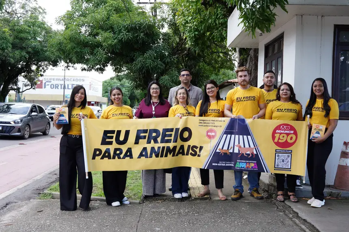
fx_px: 378
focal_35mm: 39
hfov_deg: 49.6
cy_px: 116
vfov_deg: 34.2
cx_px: 174
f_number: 3.5
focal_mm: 26
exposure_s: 1/200
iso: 200
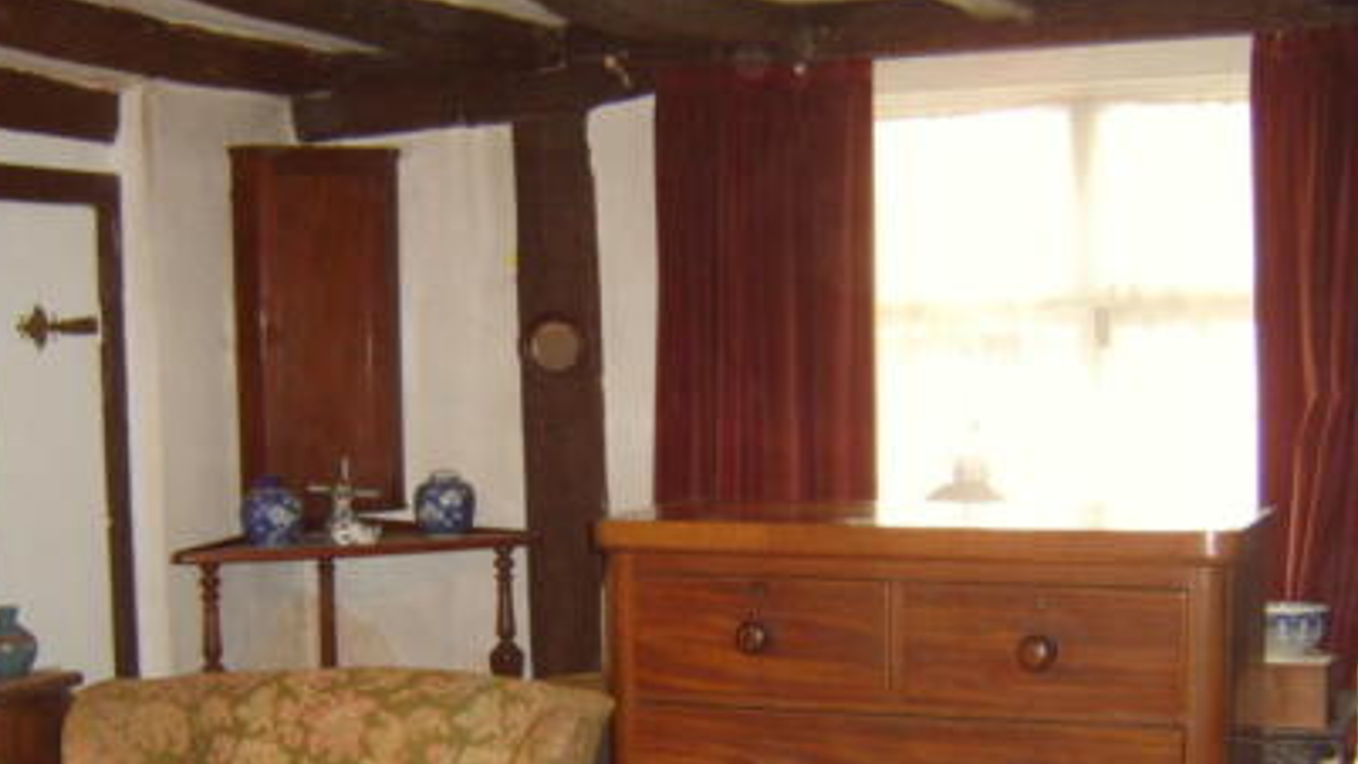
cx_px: 559
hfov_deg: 41.9
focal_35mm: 49
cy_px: 617
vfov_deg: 24.0
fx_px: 1764
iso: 141
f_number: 2.7
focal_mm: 8.13
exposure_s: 1/30
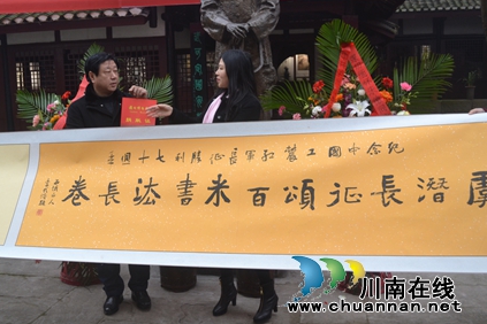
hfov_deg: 49.4
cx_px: 208
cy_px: 144
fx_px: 528
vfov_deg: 34.2
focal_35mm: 39
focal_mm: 22
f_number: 5.6
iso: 400
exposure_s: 1/100
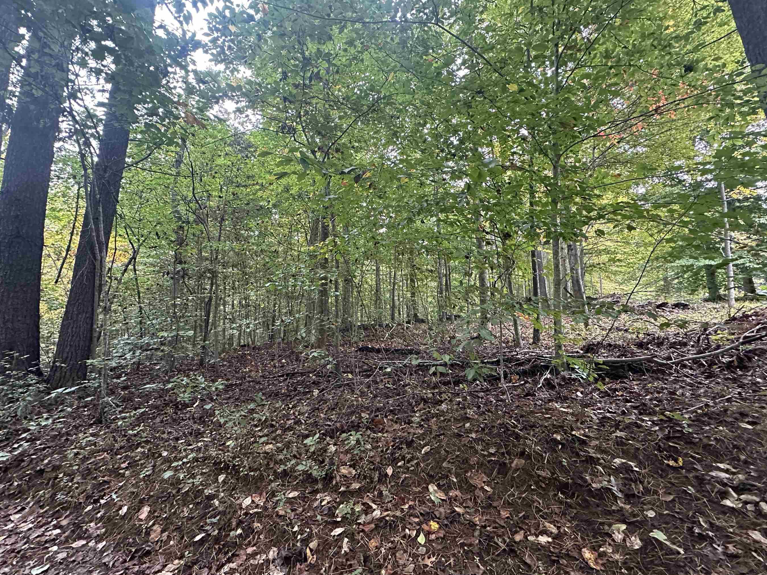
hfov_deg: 94.4
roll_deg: +1.3
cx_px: 364
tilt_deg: +11.4
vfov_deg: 78.1
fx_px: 355
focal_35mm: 16
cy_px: 287
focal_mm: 2.22
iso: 500
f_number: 2.2
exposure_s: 1/60
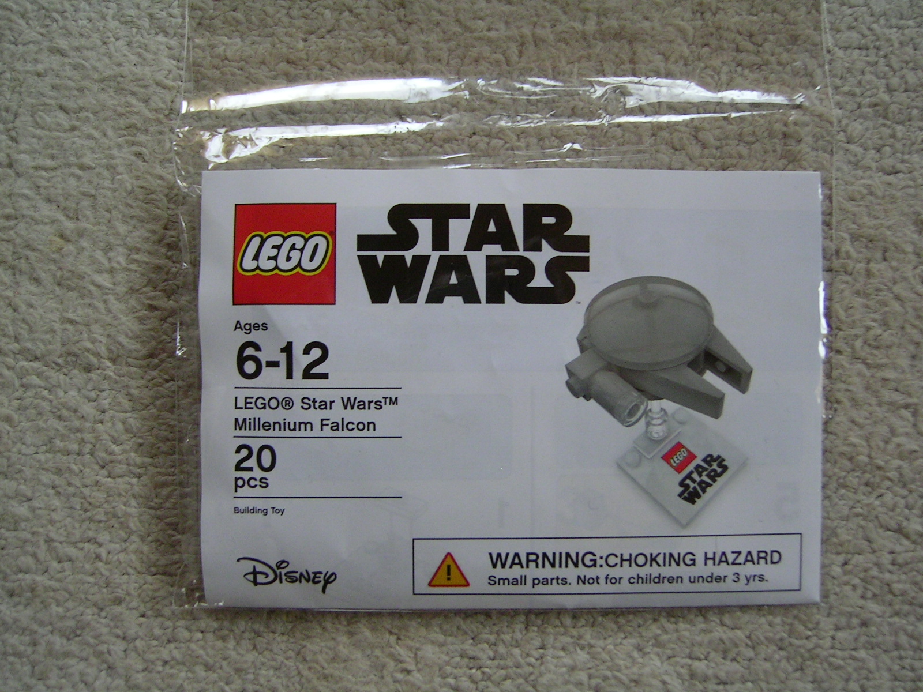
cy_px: 346
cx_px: 462
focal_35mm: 36
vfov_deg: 39.7
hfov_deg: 51.4
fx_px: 960
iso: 100
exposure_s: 1/44.4
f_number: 2.8
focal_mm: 5.6
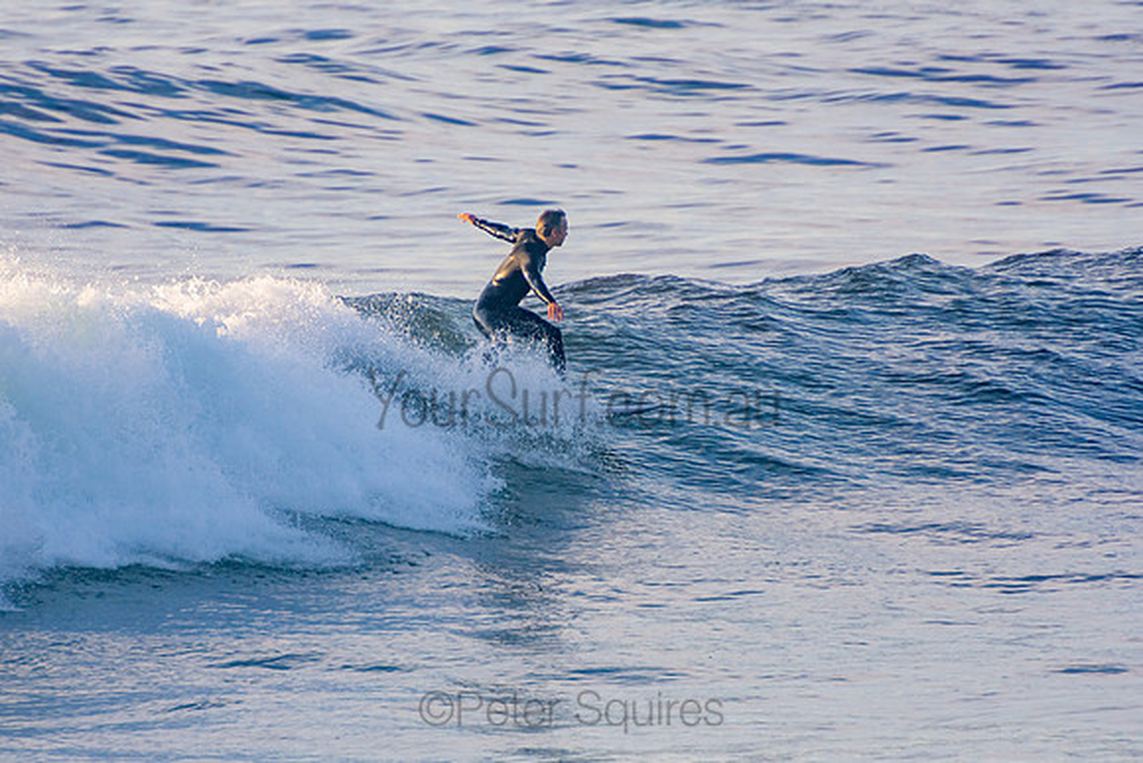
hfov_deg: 3.3
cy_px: 382
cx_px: 572
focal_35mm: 621
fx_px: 19731
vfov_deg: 2.2
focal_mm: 400
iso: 450
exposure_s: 1/1250
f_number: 5.6
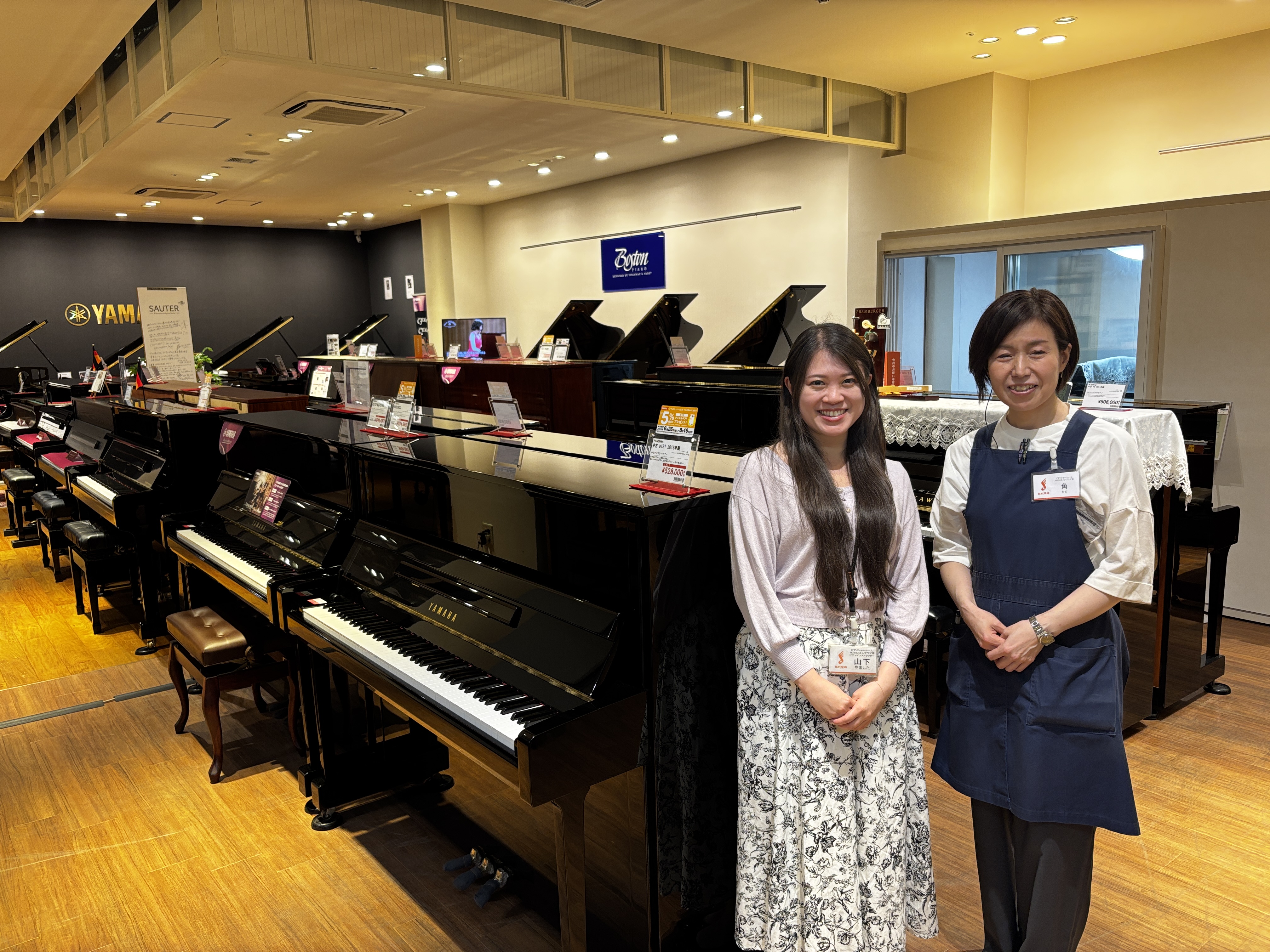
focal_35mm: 26
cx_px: 635
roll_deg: +1.3
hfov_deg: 67.3
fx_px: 954
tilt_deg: -9.4
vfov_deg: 53.1
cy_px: 476
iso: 80
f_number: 1.6
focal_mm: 5.96
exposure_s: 1/50
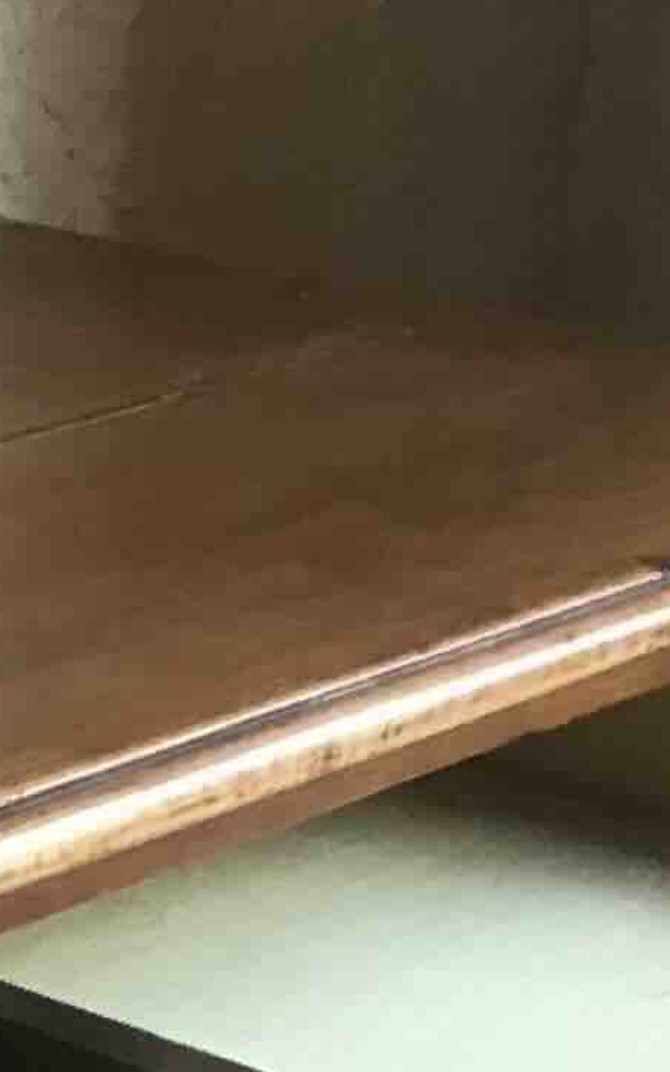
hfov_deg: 8.7
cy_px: 1793
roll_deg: -0.2
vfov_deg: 13.1
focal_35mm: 147
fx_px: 4296
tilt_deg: -30.0
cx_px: -420
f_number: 2.4
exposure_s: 1/33
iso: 64
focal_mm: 3.3
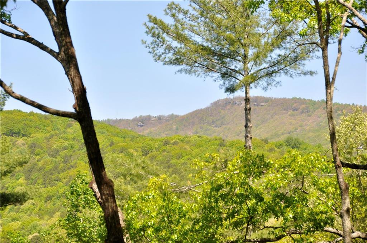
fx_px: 1374
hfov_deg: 15.2
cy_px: 122
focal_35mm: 135
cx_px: 184
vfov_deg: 10.1
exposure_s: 1/320
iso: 200
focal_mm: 90
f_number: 9
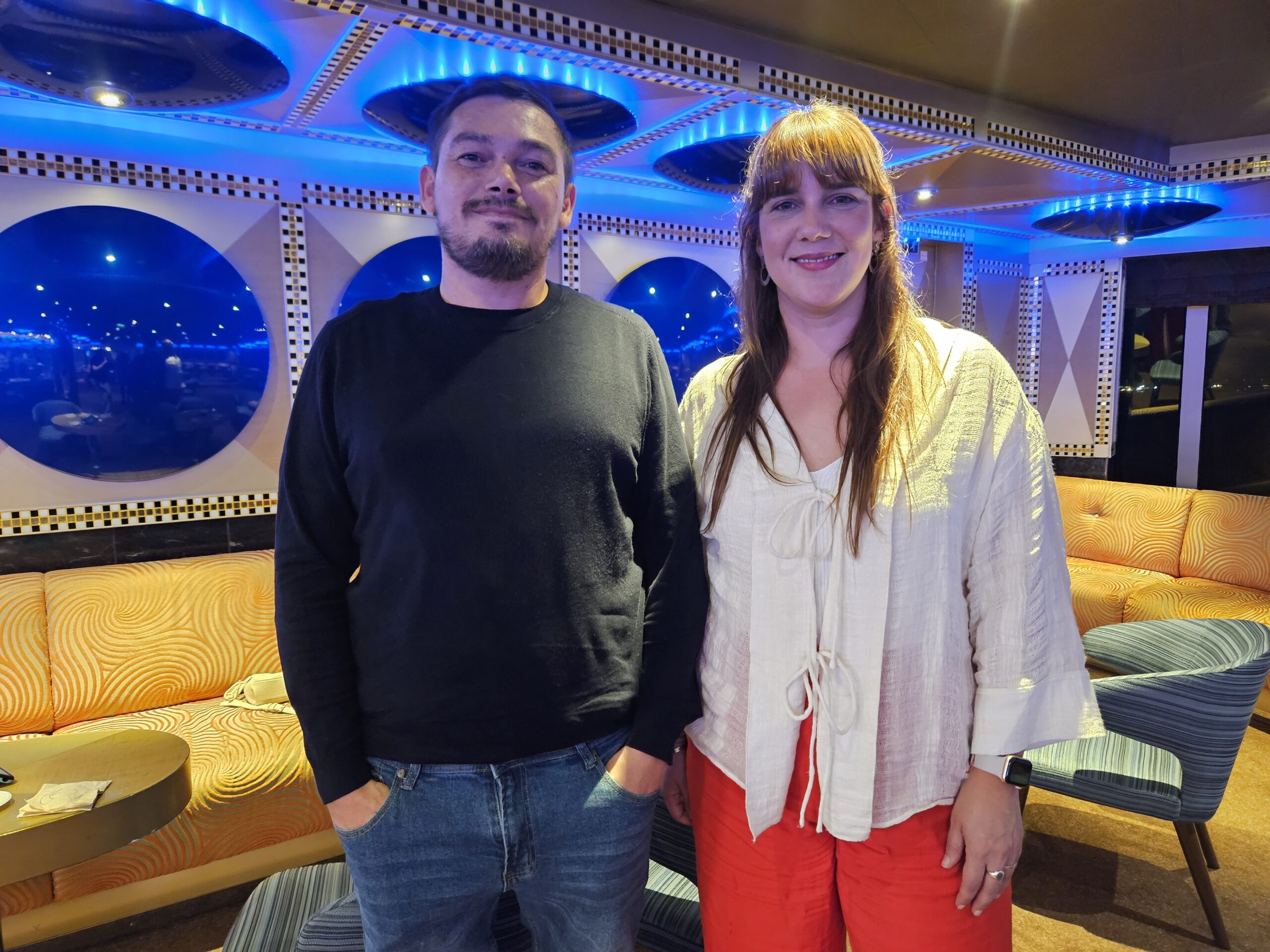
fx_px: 844
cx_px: 635
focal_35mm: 23
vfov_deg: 58.9
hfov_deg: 73.9
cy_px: 476
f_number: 1.8
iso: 1250
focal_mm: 5.4
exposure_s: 1/24
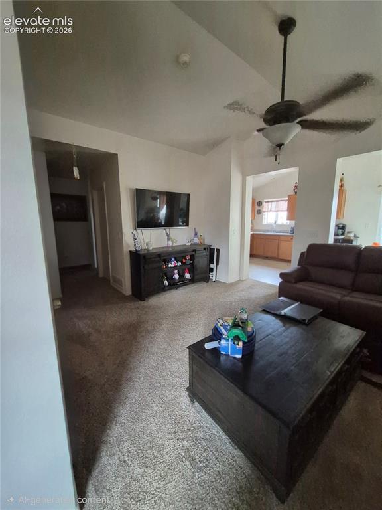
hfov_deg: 89.9
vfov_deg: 106.2
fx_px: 191
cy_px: 255
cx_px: 191
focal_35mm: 13
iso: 1250
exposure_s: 1/60.2
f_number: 2.2
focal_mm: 1.74
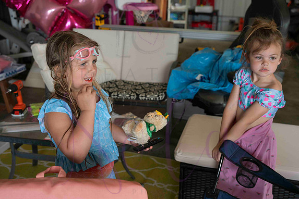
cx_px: 149
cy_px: 99
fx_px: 349
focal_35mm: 42
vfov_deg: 31.9
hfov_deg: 46.4
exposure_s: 1/320
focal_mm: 39
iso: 400
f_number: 4
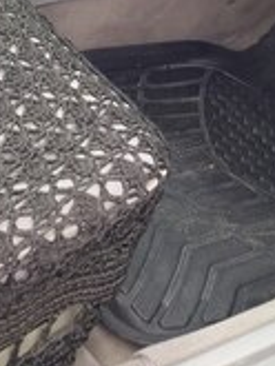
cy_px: -73
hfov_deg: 17.5
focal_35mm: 81
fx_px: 857
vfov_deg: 22.3
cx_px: -44
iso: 40
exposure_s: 1/100
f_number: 1.9
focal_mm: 3.7
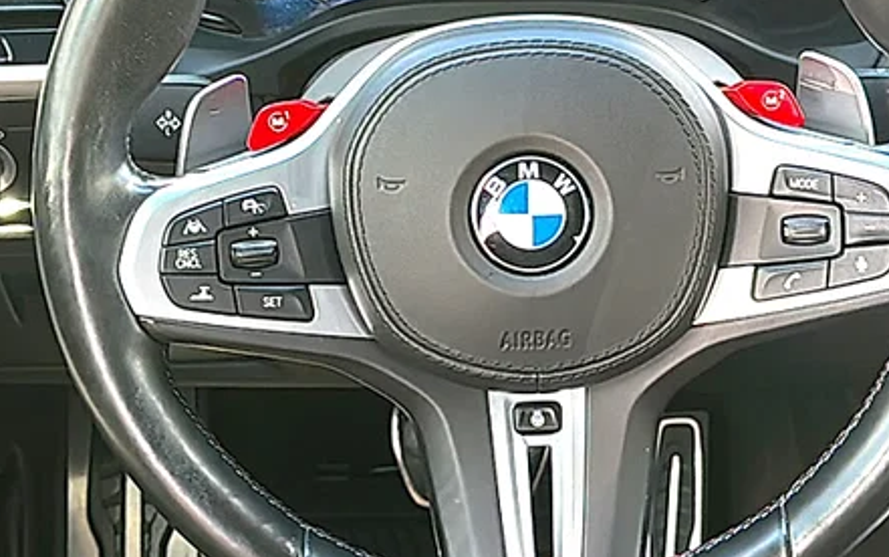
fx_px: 1915
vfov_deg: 16.5
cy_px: 162
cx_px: 542
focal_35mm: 79
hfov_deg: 26.1
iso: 80
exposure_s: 1/77
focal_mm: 6.86
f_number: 1.78
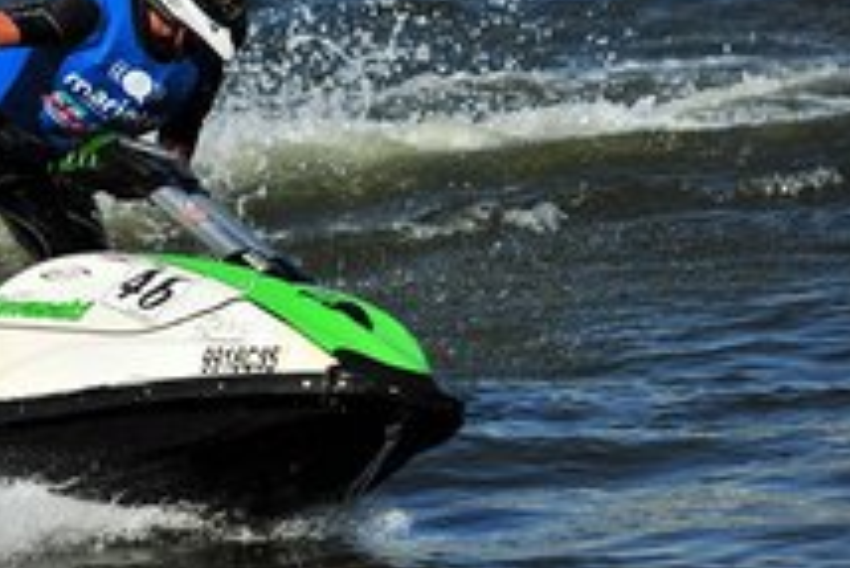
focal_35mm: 326
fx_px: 7702
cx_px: -24
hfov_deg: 6.3
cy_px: 278
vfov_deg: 4.2
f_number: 5.6
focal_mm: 155
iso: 200
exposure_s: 1/2000
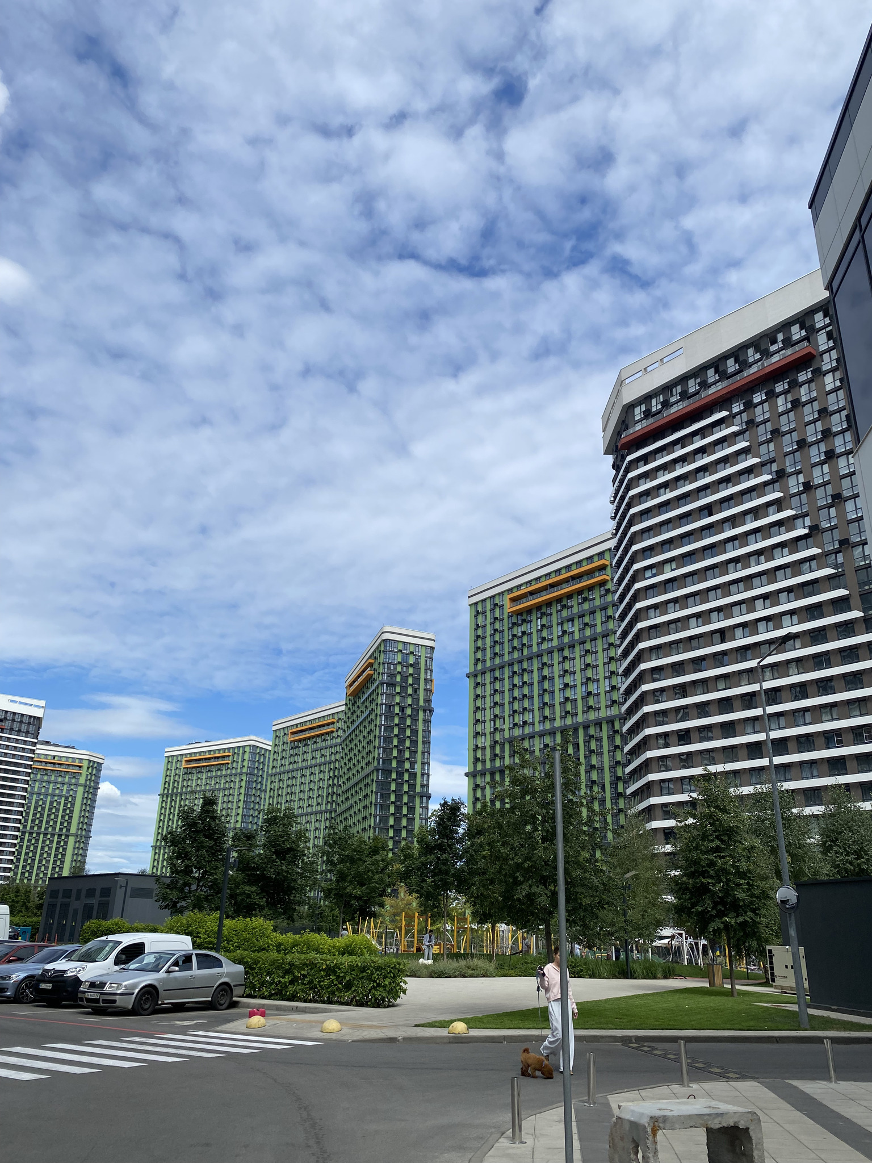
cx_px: 436
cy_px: 582
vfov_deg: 67.3
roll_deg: -1.3
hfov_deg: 53.1
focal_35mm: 26
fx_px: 873
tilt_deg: +23.6
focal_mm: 4.25
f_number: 1.8
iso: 32
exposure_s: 1/3610
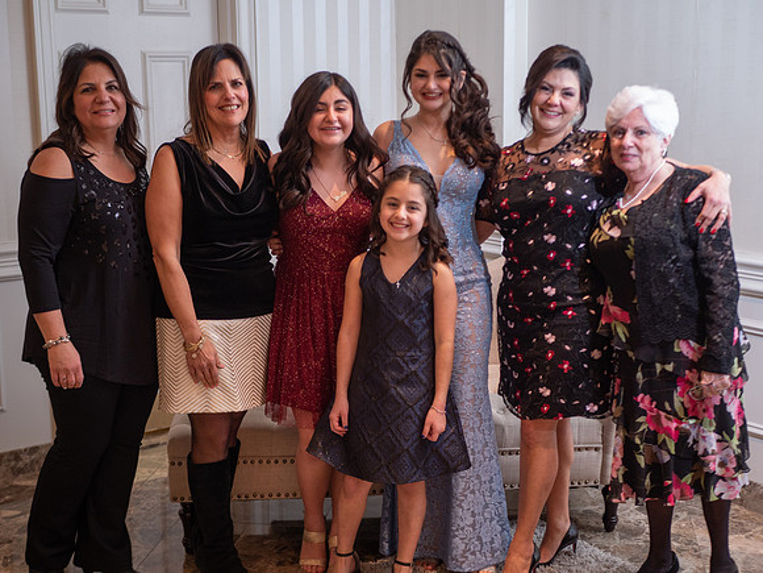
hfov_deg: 38.2
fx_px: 1102
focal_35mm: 50
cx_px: 382
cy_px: 286
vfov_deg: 29.1
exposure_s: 1/80
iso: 500
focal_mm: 25
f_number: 1.7
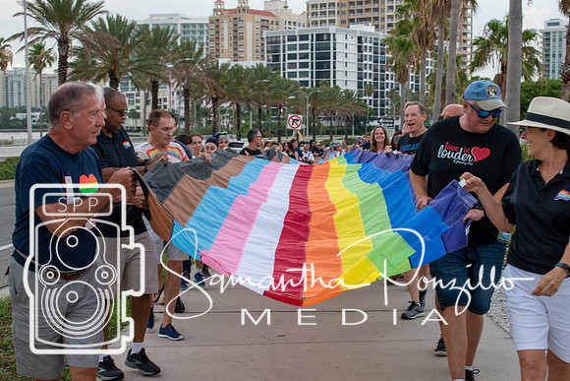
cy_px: 190
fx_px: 950
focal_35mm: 60
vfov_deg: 22.6
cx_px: 285
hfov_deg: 33.4
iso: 400
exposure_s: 1/200
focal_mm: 40
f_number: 7.1
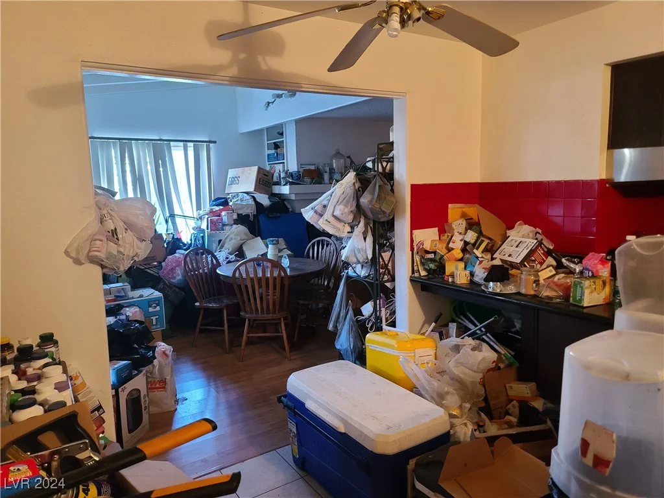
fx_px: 480
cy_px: 249
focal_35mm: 25
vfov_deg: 54.9
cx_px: 332
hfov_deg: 69.4
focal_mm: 7
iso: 640
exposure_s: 1/40
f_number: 1.8
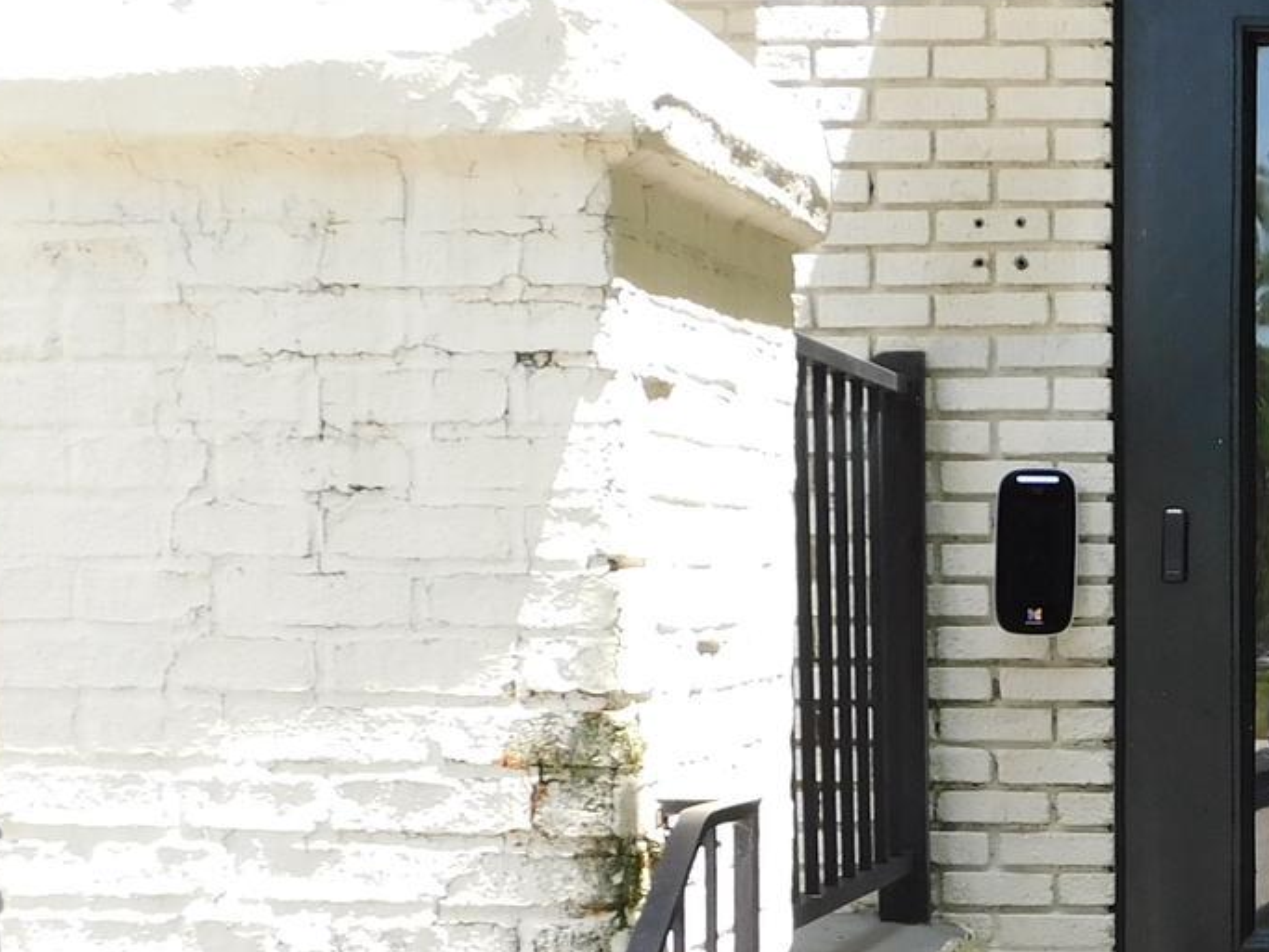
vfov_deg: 21.0
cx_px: 1371
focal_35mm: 69
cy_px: 809
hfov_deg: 26.2
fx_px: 2529
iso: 125
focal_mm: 4
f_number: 3
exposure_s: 1/250
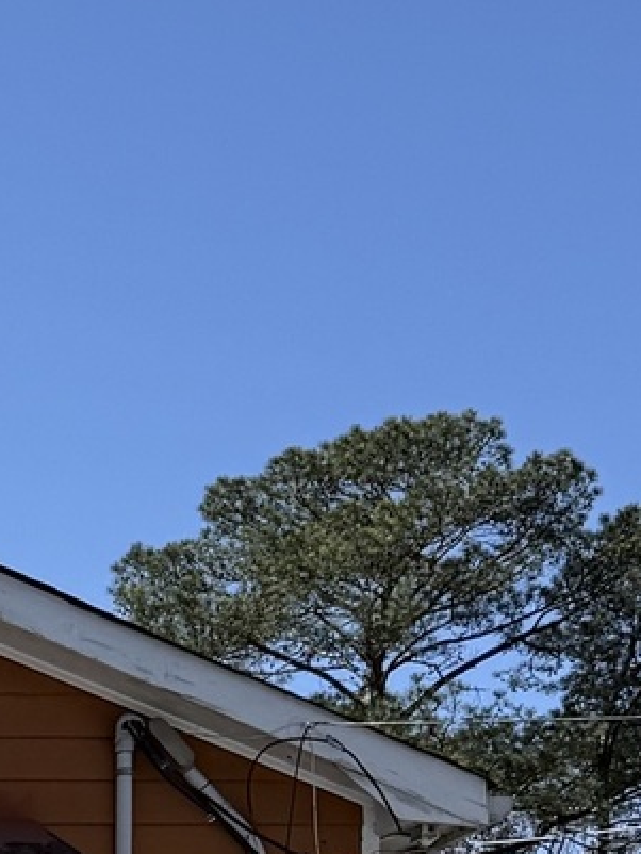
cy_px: 1391
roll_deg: -1.1
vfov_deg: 13.3
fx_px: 3405
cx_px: -999
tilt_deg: +3.7
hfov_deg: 9.4
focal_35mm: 138
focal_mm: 6.76
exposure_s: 1/4405
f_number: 1.78
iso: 80
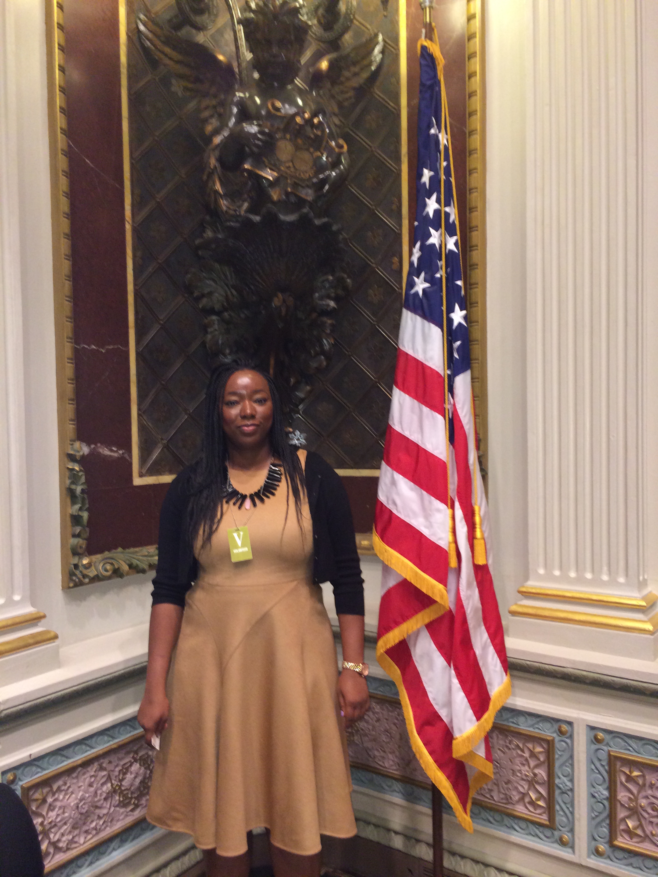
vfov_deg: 60.0
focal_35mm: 30
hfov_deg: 46.8
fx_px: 760
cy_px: 438
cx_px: 329
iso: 160
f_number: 2.2
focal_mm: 4.12
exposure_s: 1/24
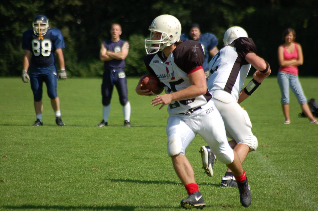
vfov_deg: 3.8
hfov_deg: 5.7
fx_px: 3174
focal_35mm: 360
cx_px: 159
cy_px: 106
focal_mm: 240
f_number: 5.3
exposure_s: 1/1250
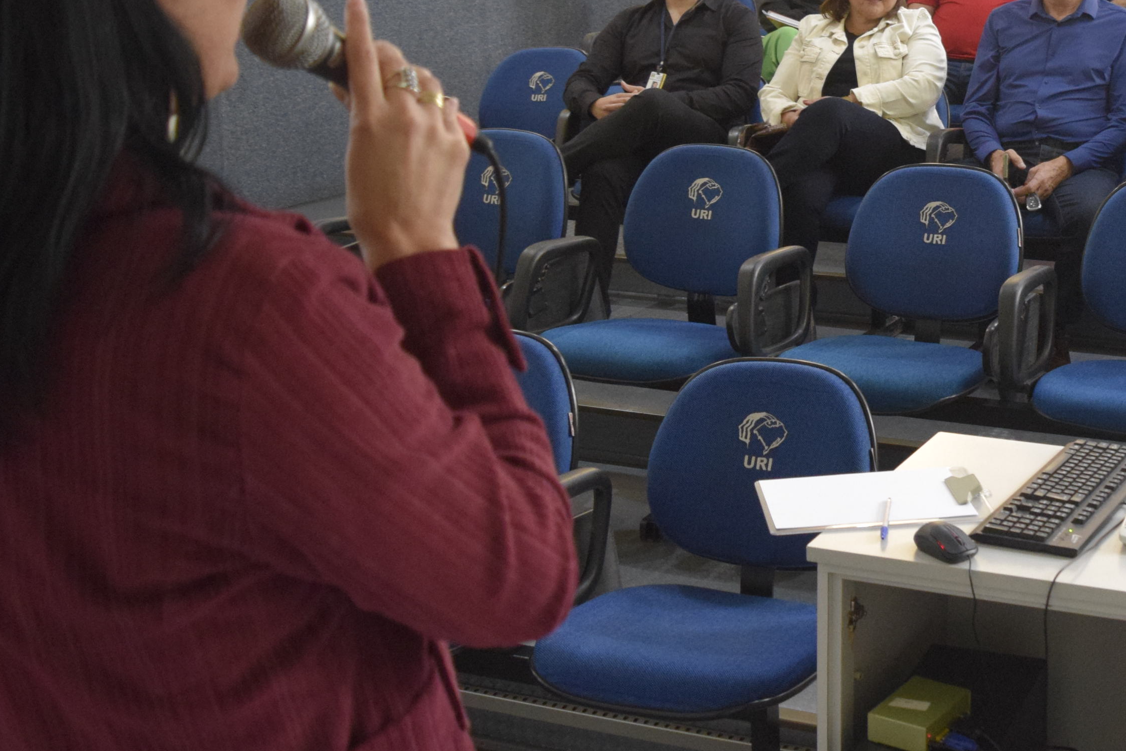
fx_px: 1689
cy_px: 295
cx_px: 986
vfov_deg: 25.0
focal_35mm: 54
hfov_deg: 35.0
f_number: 3.5
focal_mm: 18
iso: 2200
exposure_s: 1/60
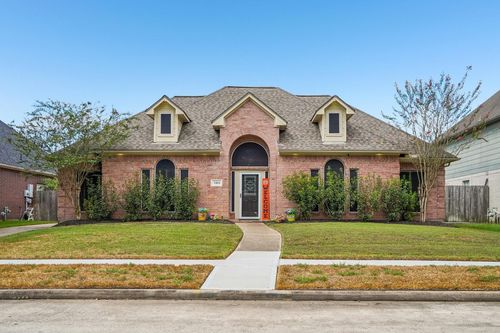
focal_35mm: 29
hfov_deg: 63.7
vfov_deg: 44.9
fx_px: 403
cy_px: 166
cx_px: 250
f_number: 8
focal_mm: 29
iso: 500
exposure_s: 1/1000
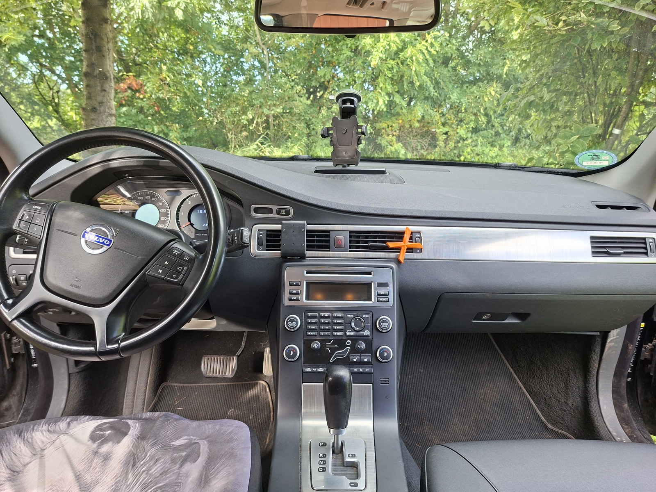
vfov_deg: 58.9
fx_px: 436
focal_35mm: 23
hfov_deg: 73.9
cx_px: 328
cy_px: 246
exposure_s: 1/100
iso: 80
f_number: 1.8
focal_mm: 5.54
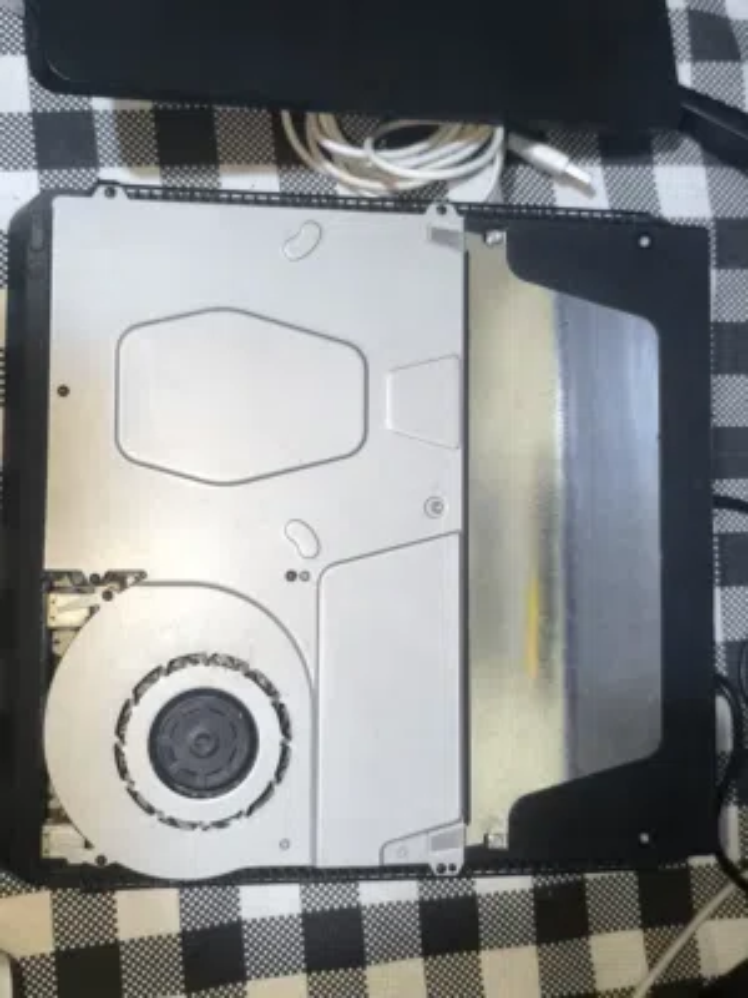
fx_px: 1008
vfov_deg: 52.6
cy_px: 499
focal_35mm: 35
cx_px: 374
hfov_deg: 40.7
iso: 1250
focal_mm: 6.14
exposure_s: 1/60
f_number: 1.65
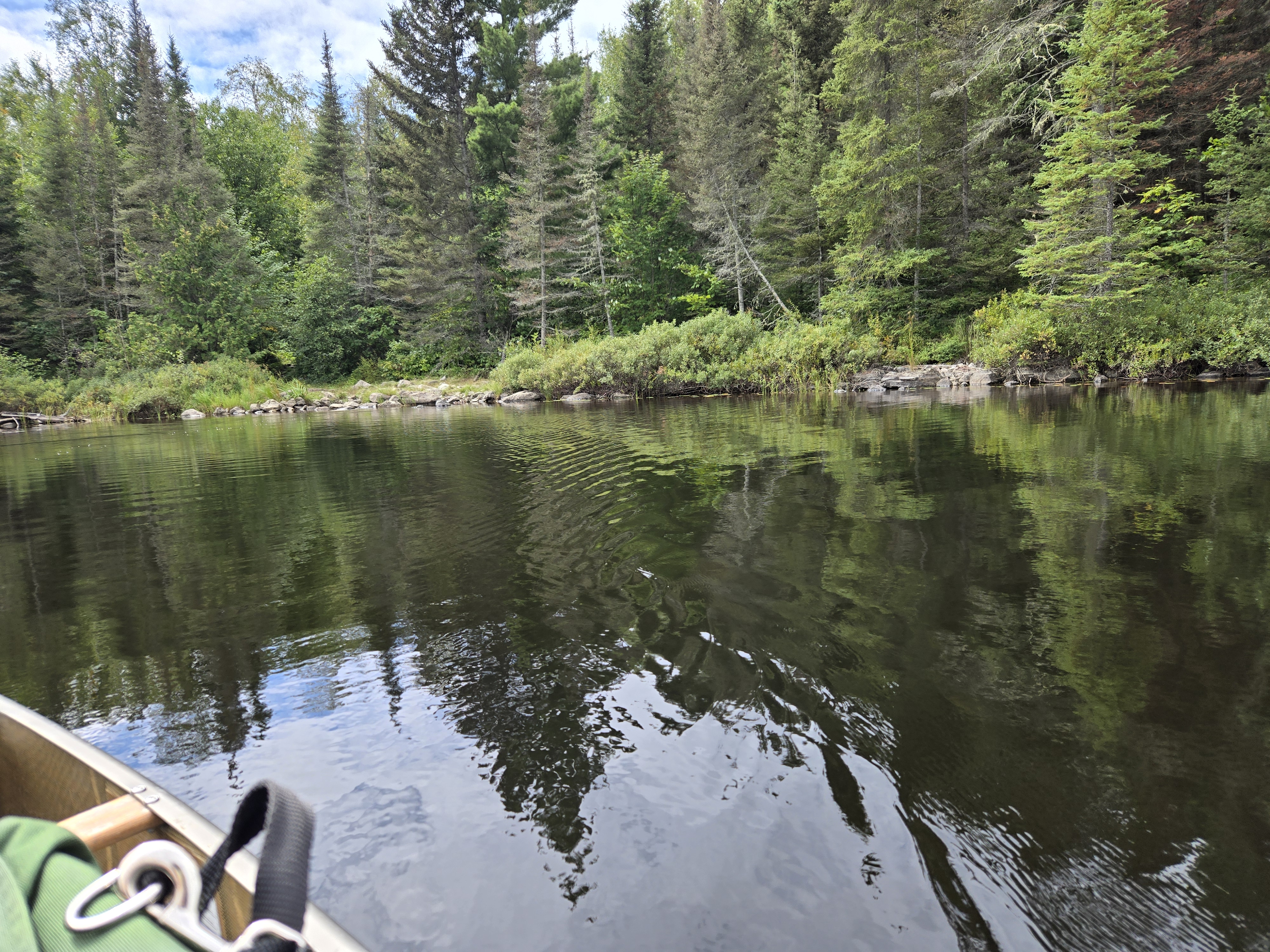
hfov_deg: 73.9
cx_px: 635
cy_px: 476
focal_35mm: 23
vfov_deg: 58.9
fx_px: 844
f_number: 1.8
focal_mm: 5.4
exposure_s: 1/825
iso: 25
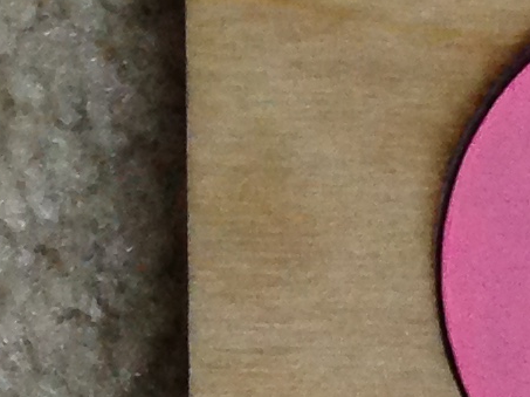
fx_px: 3641
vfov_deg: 6.0
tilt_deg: -88.1
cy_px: 926
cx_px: 1798
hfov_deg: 7.1
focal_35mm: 238
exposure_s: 1/20
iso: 125
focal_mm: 4.12
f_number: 2.4
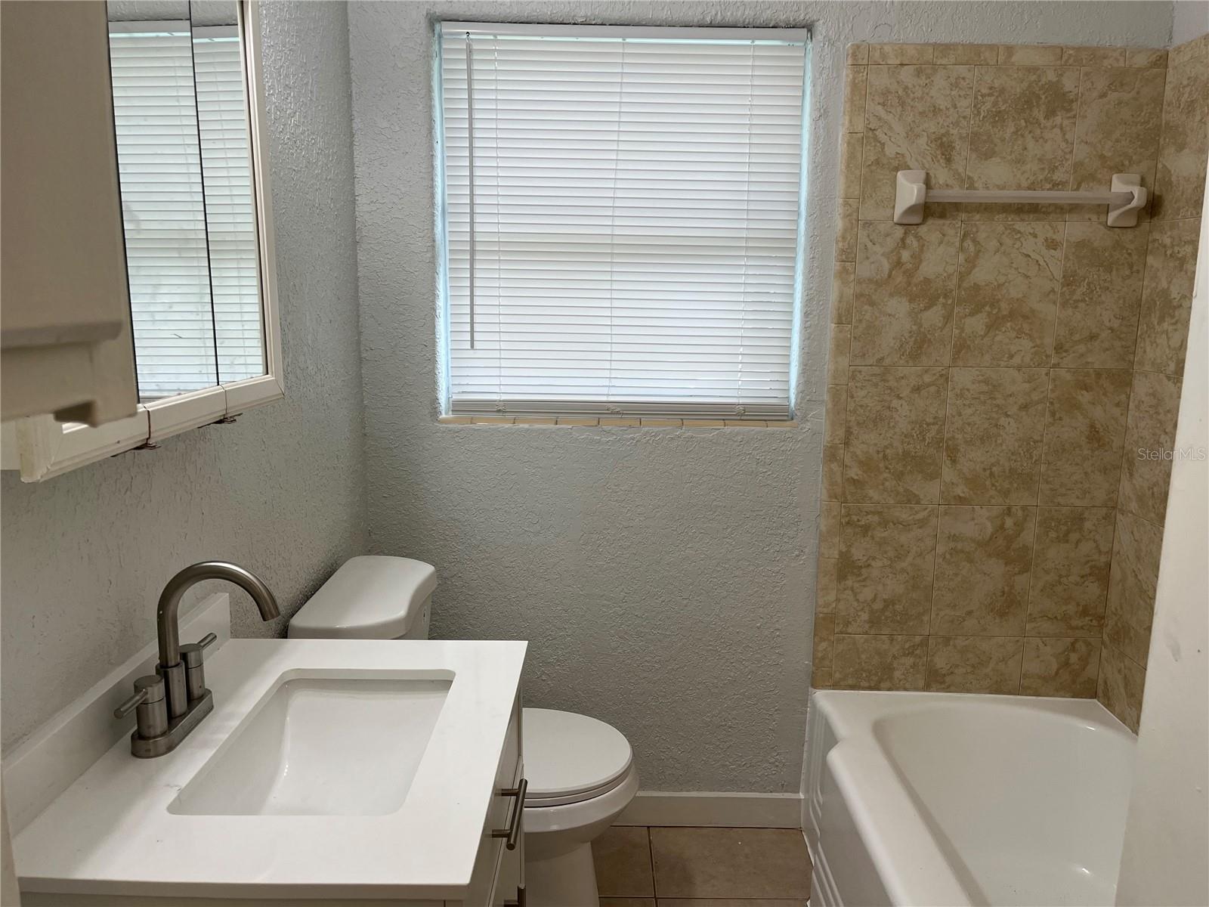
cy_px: 454
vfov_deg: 53.1
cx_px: 604
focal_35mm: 26
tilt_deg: -10.7
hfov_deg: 67.3
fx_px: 908
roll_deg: -0.6
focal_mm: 5.1
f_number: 1.6
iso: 80
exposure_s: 1/120
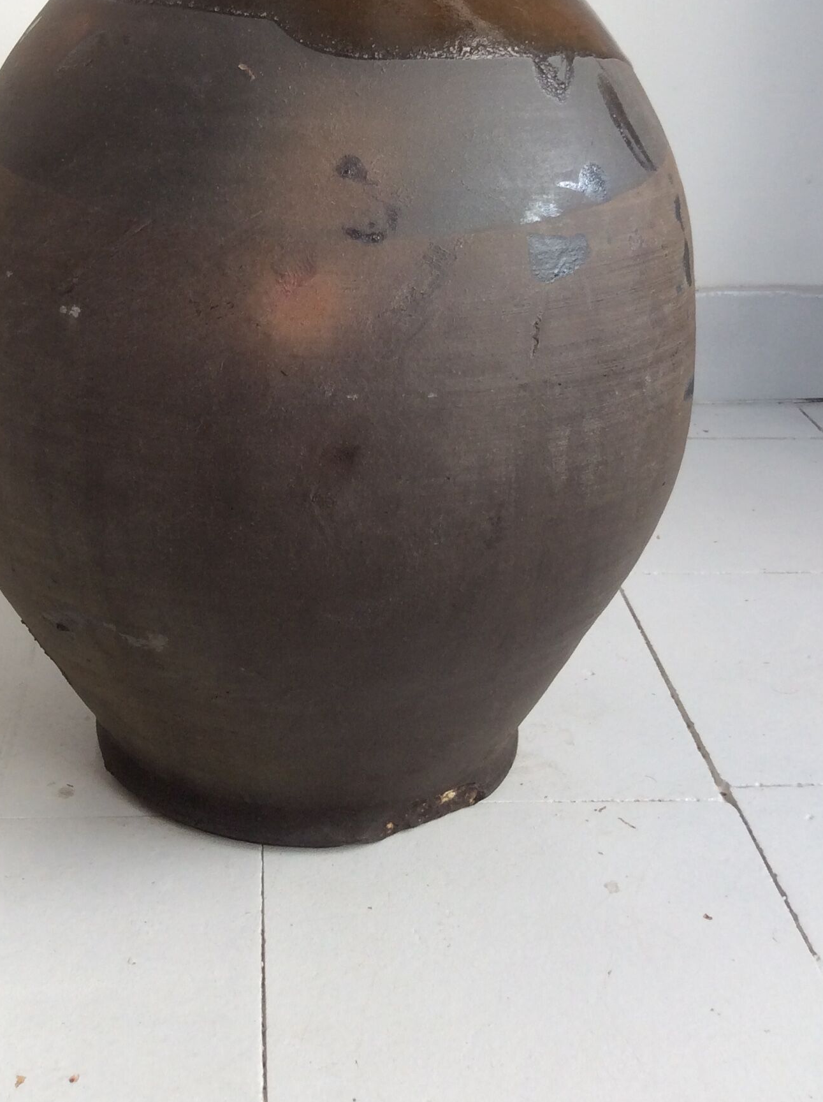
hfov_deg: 30.2
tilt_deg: -15.6
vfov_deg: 38.9
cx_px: 377
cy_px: 311
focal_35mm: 48
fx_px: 1525
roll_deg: -1.2
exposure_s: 1/33
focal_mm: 3.3
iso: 40
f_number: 2.4
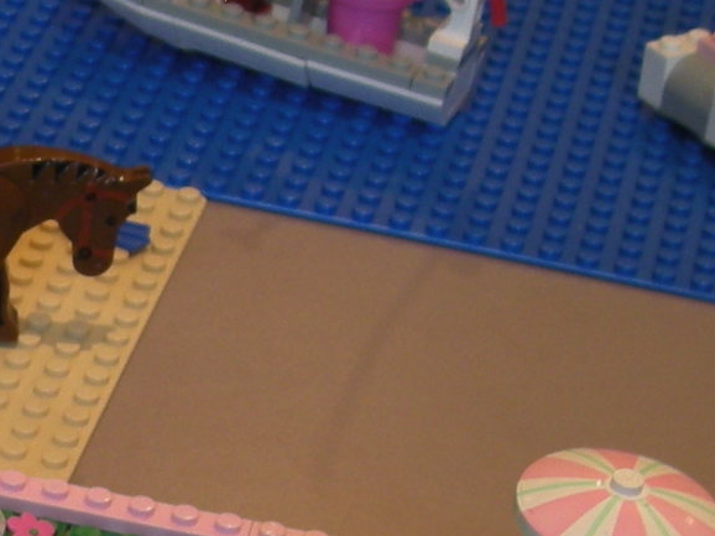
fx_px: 3242
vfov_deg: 9.2
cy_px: 787
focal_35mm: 157
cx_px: -454
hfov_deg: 11.9
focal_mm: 5.7
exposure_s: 1/9.1
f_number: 2.8
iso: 64
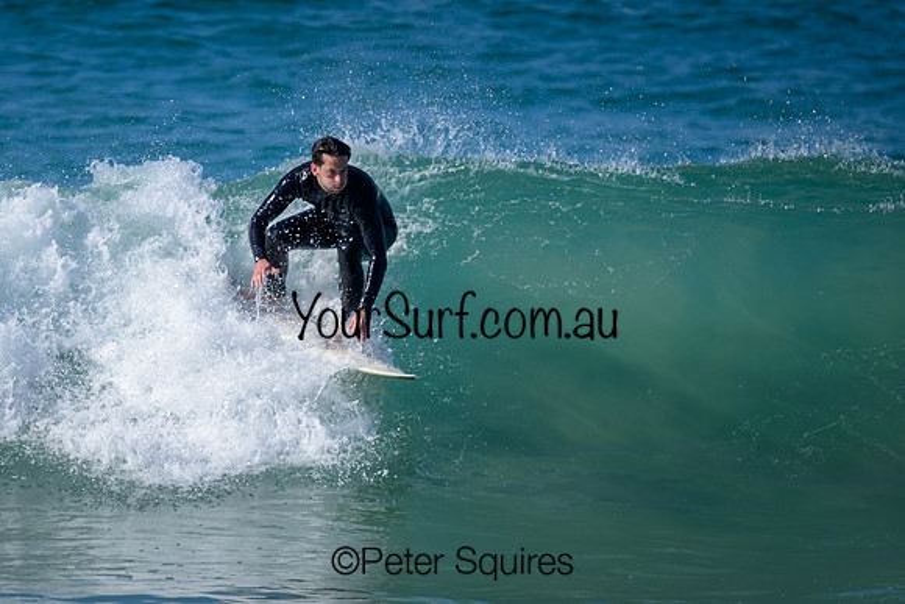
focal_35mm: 1099
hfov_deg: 1.9
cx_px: 336
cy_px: 294
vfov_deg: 1.3
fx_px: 27624
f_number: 6.3
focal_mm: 800
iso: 360
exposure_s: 1/2000
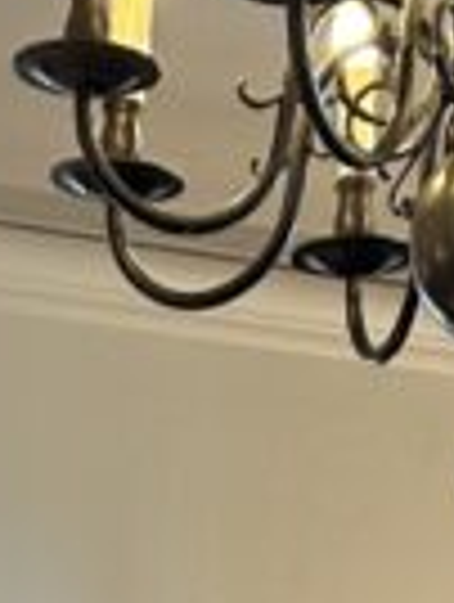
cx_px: 9
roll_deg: -0.6
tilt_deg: -1.9
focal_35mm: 183
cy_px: 1368
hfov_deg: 8.1
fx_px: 3190
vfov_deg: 9.7
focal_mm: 6.86
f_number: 1.78
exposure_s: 1/50
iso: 160
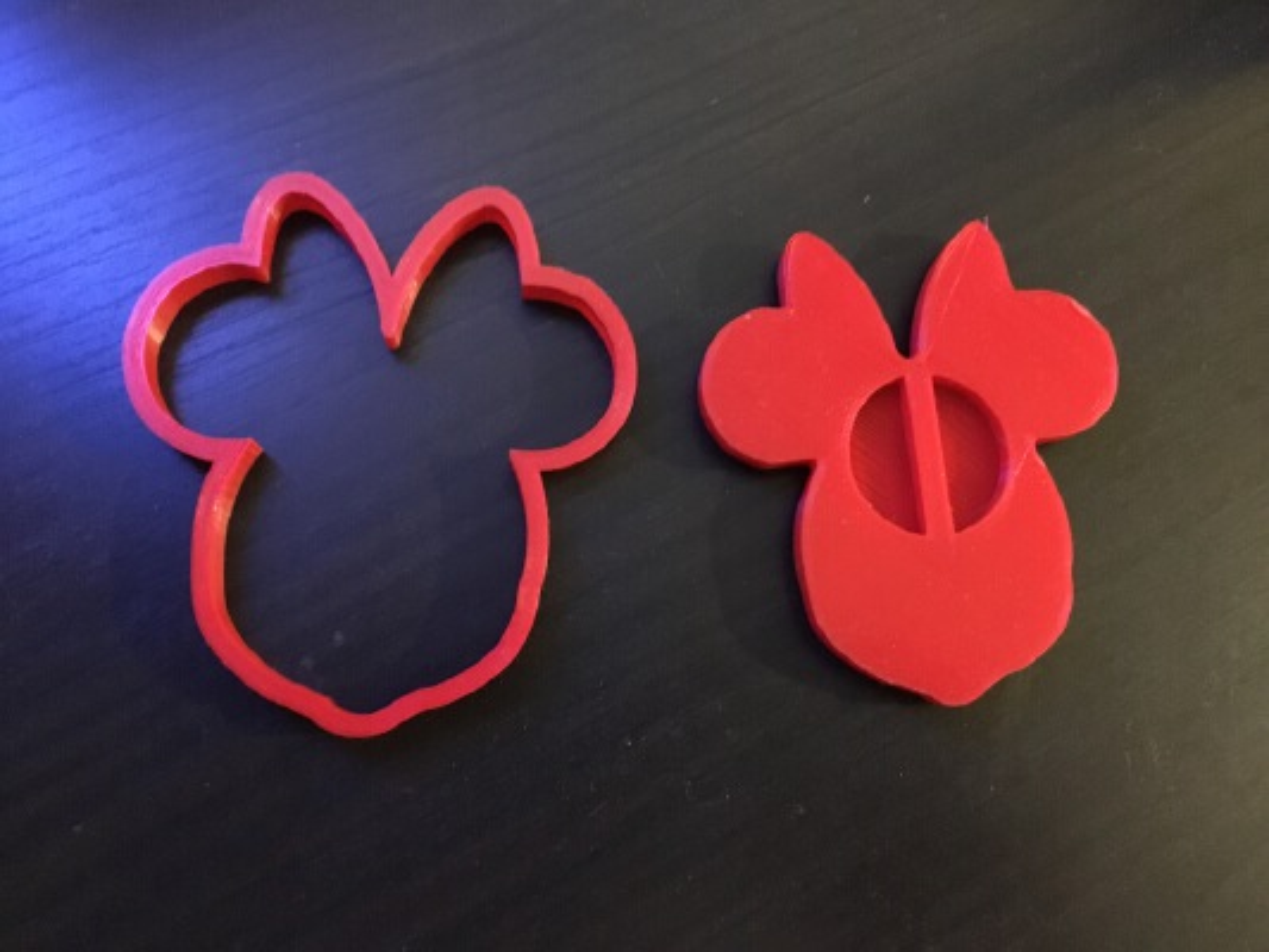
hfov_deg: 61.6
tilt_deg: -79.8
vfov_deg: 48.2
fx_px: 1063
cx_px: 634
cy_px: 476
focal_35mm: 29
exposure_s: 1/17
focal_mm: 4.15
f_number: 2.2
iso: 800
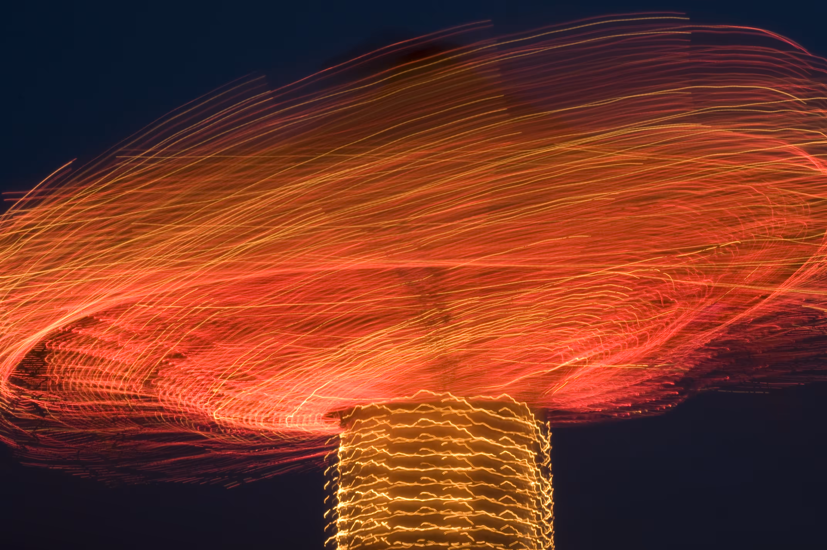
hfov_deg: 27.0
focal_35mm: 75
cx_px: 414
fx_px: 1721
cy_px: 275
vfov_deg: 18.1
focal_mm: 50
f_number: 22
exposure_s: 3
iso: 100
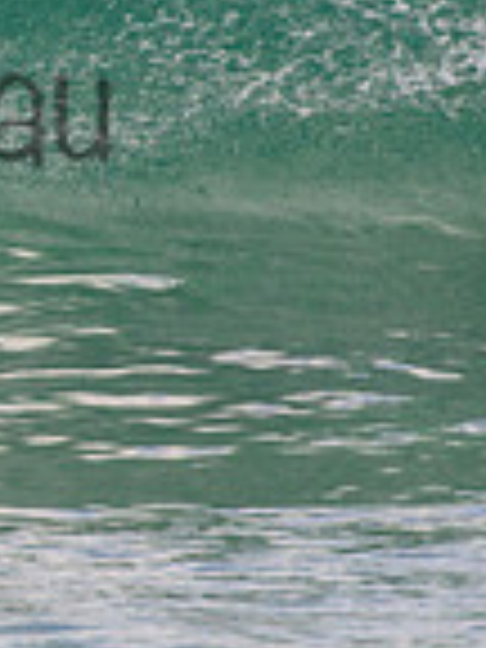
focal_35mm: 2138
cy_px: 28
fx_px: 40023
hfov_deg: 0.7
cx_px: -666
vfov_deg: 0.9
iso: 200
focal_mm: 400
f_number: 5.6
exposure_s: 1/2000
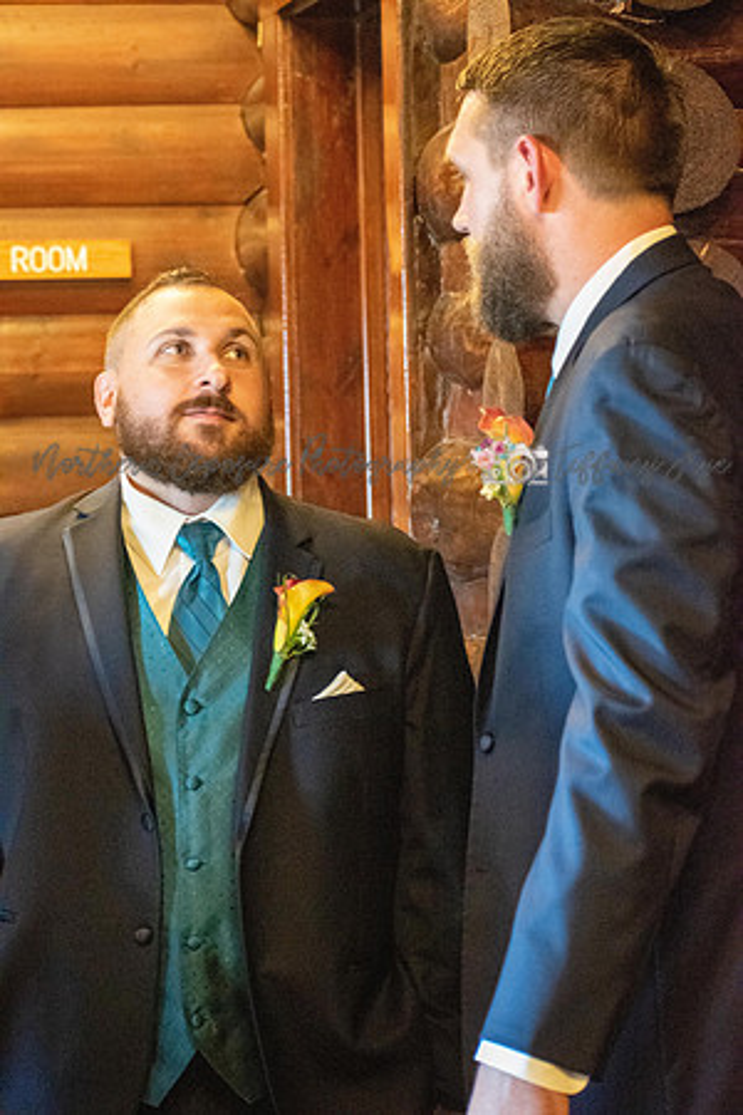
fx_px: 3250
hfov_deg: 13.0
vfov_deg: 19.5
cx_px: 372
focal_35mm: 105
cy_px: 558
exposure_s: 1/40
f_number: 4.5
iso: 12800
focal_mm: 70
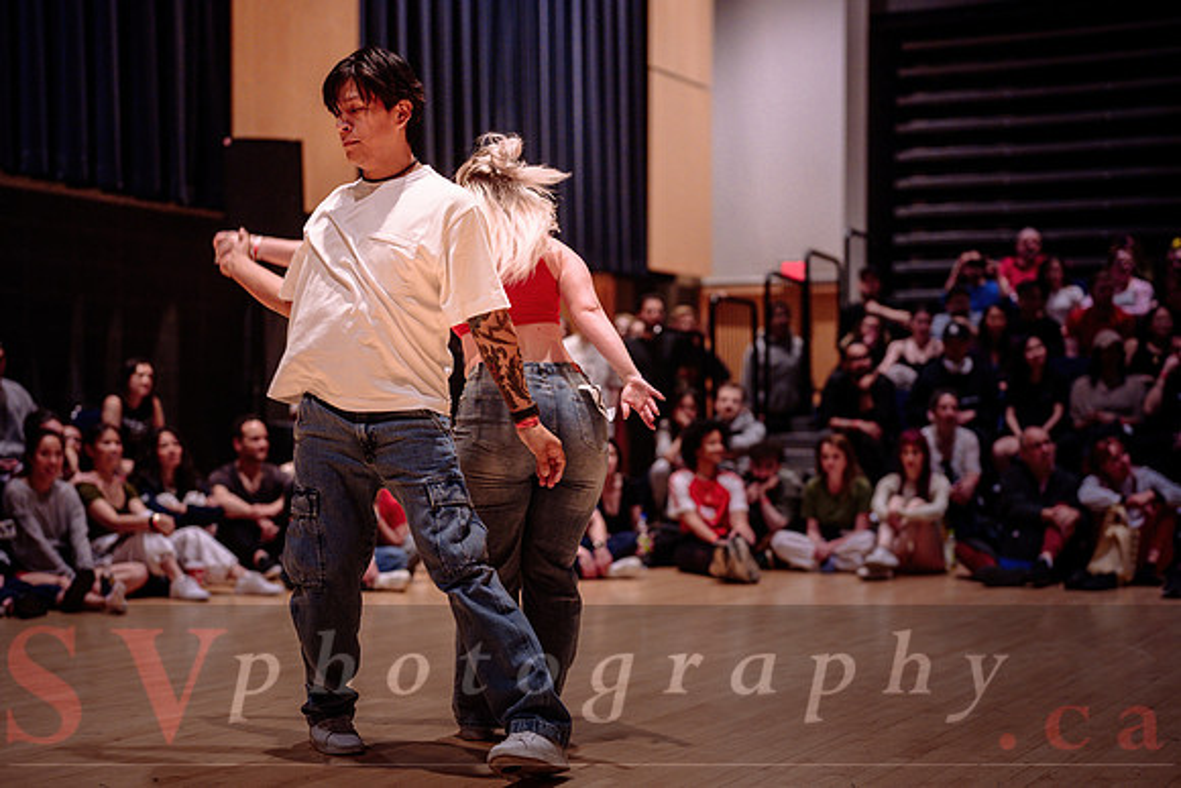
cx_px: 590
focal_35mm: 60
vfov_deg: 22.5
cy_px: 475
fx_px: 1977
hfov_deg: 33.3
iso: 1600
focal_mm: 50
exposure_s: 1/250
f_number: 1.4
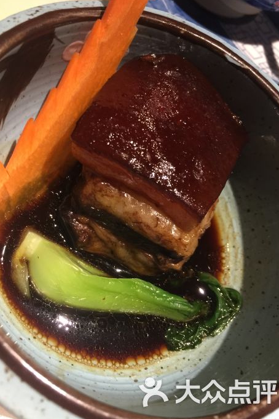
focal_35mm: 31
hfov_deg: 42.3
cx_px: 132
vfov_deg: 60.3
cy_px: 209
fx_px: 360
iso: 125
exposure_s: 1/17
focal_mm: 4.15
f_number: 2.2
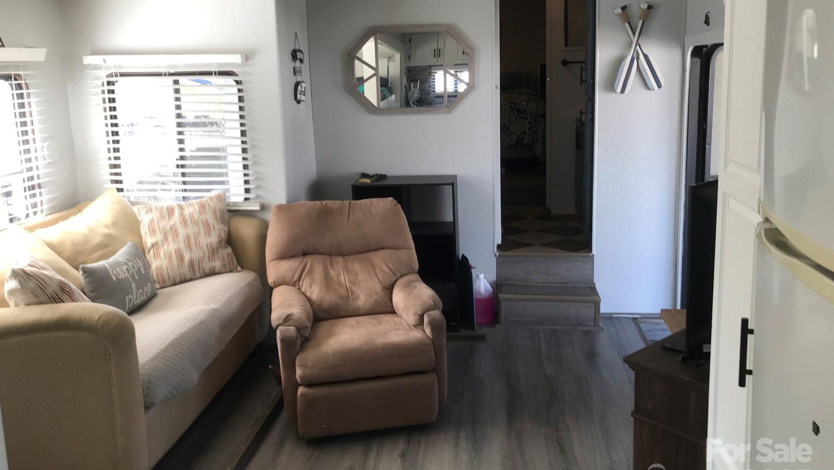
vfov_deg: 37.7
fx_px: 686
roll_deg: +0.1
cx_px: 418
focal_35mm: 31
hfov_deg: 62.6
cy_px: 198
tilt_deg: -9.4
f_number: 1.8
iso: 20
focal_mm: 3.99
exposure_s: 1/60
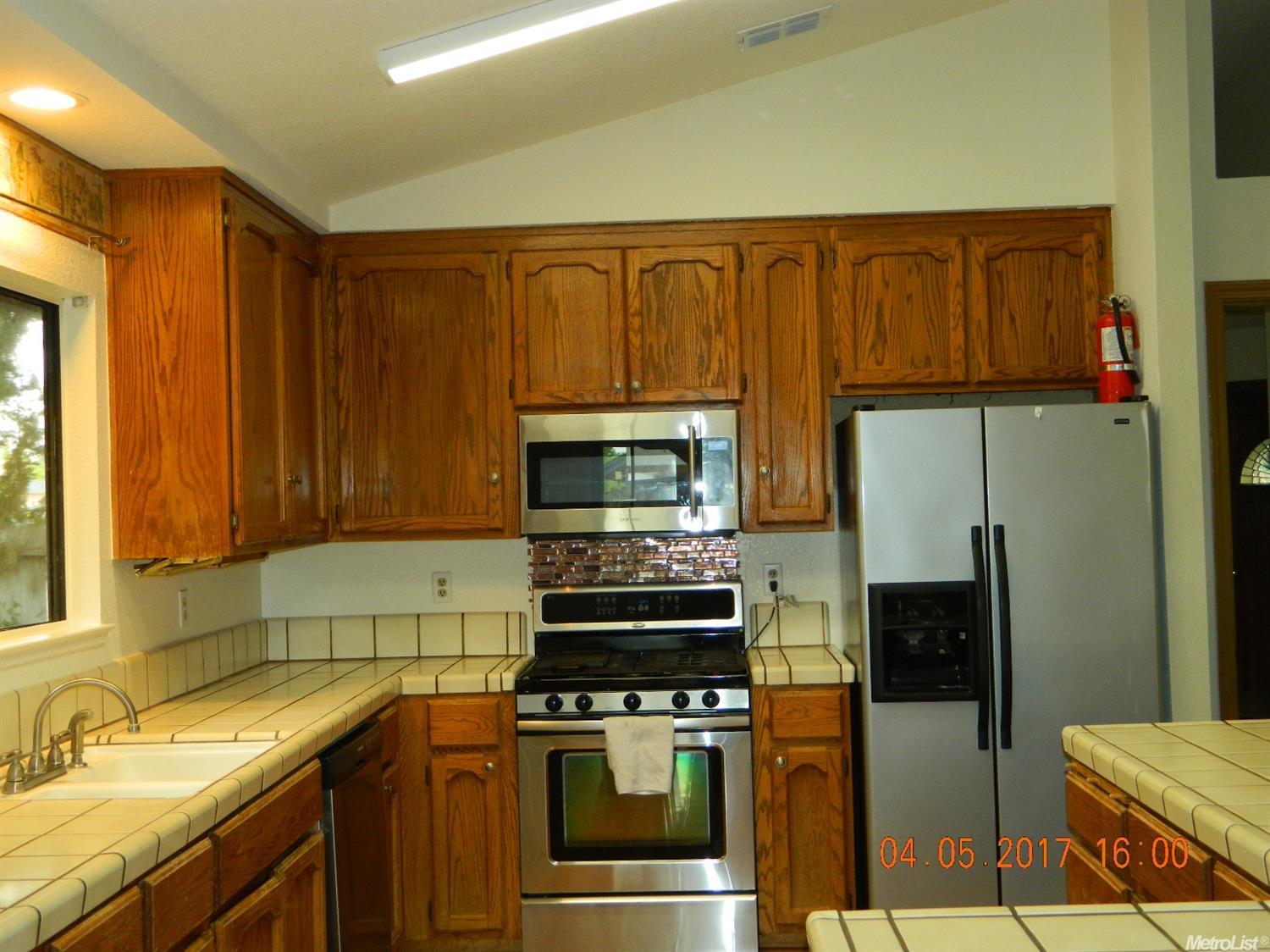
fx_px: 1504
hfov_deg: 45.8
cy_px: 476
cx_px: 635
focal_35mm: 41
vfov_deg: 35.1
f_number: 3.5
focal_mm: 7.3
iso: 200
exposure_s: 1/30
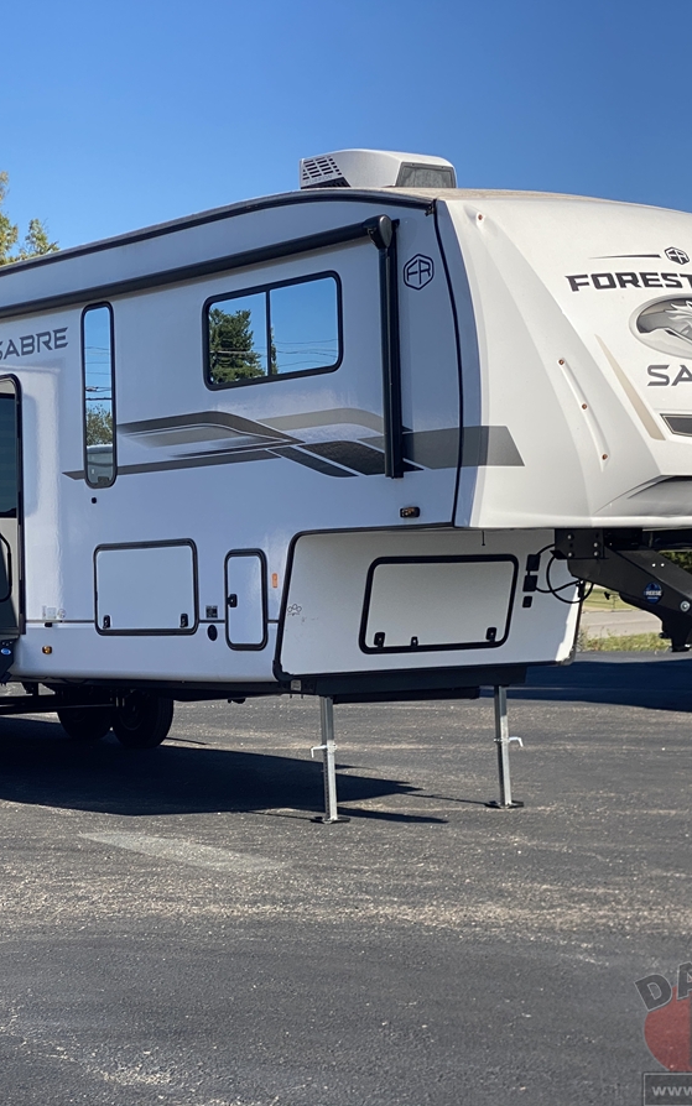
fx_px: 2232
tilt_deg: -1.1
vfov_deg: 27.8
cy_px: 552
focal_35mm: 74
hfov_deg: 17.5
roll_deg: +0.0
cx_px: 167
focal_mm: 6
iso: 20
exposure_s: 1/1332
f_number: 2
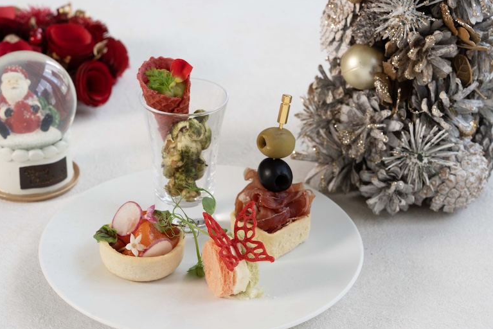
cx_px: 205
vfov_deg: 18.7
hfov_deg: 27.7
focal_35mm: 73
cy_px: 181
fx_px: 1000
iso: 250
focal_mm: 56
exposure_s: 1/5
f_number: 10
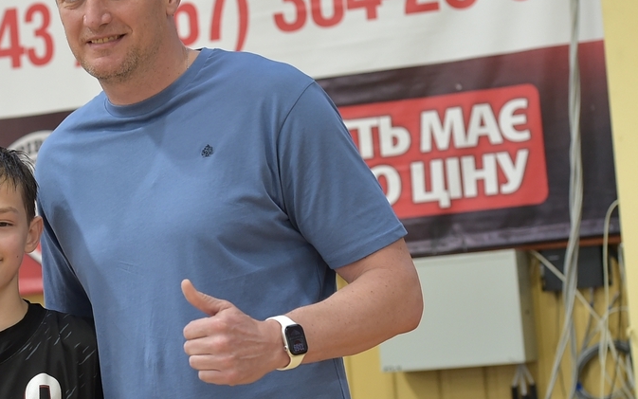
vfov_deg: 8.7
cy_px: 271
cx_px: 63
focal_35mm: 151
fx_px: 2626
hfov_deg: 13.7
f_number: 4
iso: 2500
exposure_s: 1/320
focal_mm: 78
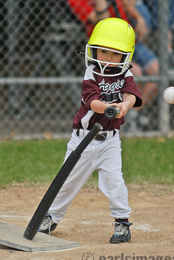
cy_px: 125
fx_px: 2408
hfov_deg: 4.1
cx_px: 83
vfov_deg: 6.2
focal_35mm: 333
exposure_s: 1/6400
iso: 1000
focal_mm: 200
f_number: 2.8
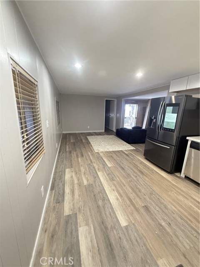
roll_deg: -1.0
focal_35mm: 14
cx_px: 100
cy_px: 134
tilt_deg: -13.3
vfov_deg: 102.1
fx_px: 108
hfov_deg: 85.7
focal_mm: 2.22
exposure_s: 1/60
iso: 640
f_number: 2.2
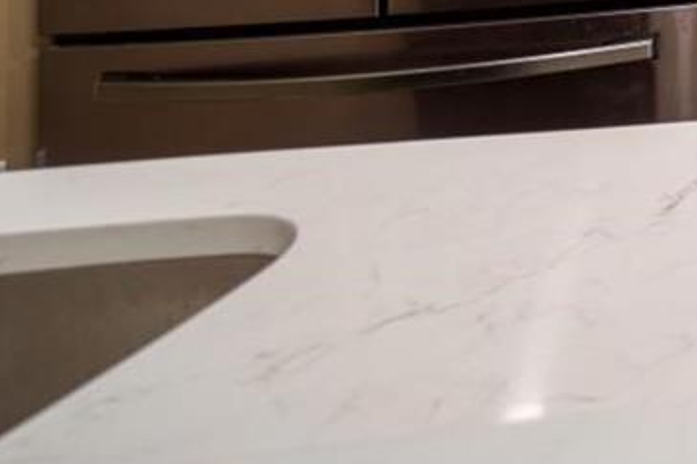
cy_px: -370
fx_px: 1026
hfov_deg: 17.5
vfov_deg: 19.3
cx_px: 1508
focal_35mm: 53
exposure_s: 1/40
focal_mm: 12
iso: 250
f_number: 4
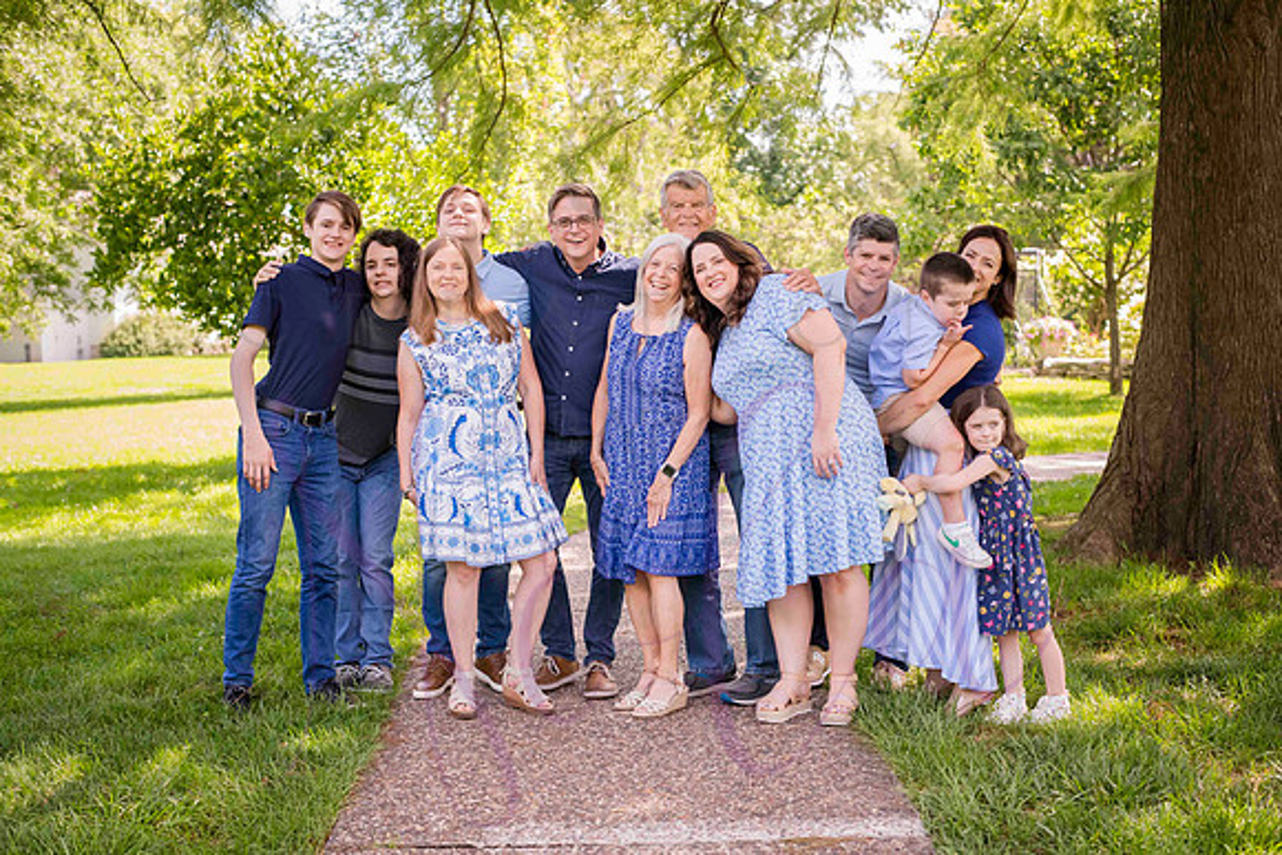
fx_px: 1781
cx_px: 641
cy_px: 428
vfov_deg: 27.0
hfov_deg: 39.6
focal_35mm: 50
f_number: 4
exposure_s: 1/320
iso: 400
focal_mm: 50
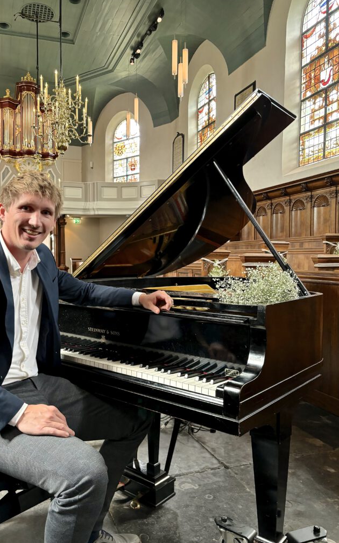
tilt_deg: -0.2
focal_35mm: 28
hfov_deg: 44.4
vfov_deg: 66.5
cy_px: 272
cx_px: 142
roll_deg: -1.3
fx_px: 414
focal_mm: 5.96
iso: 250
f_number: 1.6
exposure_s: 1/50
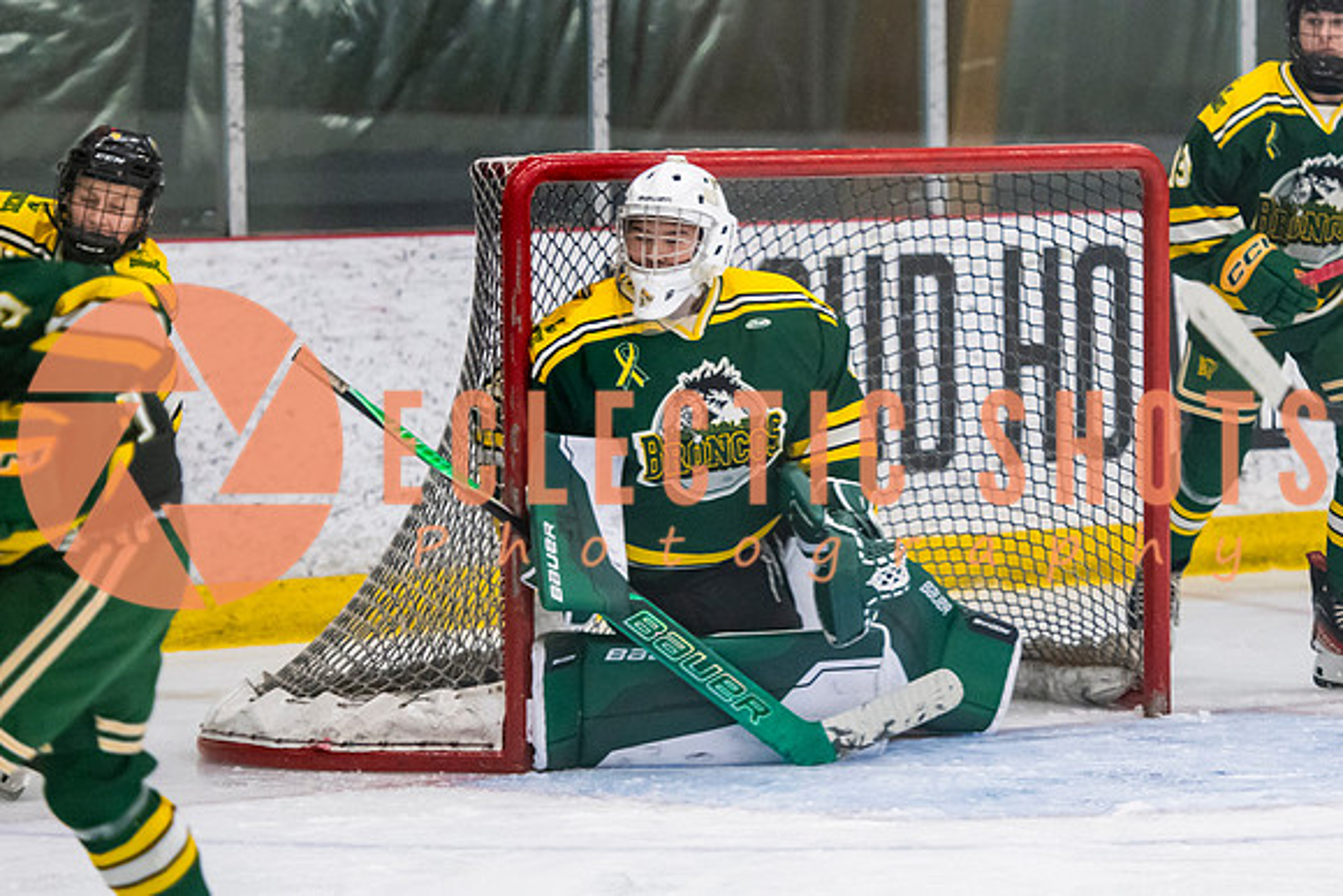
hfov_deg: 8.5
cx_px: 850
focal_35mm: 243
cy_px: 404
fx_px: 9067
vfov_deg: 5.7
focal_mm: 135
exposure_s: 1/640
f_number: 3.2
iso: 2500
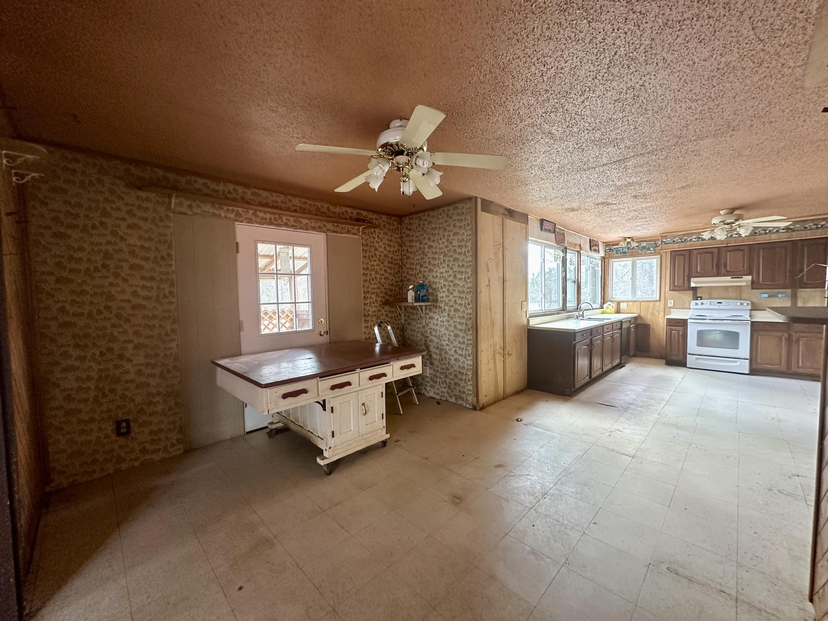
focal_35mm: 14
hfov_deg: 102.1
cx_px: 414
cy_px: 310
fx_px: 335
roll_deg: +0.3
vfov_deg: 85.7
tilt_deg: -1.9
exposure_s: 1/99
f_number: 2.2
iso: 250
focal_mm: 2.22
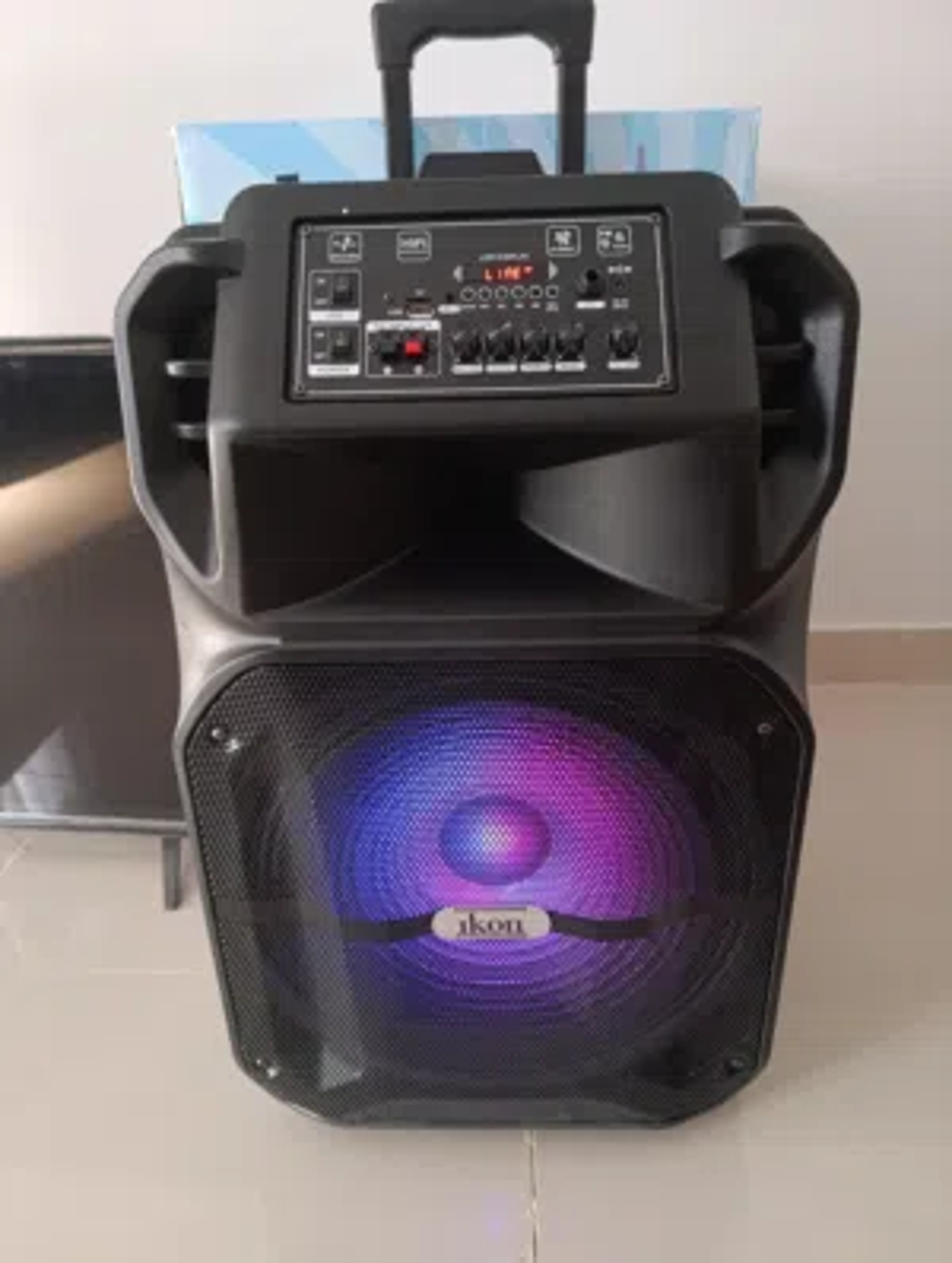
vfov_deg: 73.8
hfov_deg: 59.0
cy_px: 632
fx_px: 841
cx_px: 476
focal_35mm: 23
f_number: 1.6
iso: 3200
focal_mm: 6.14
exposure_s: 1/25
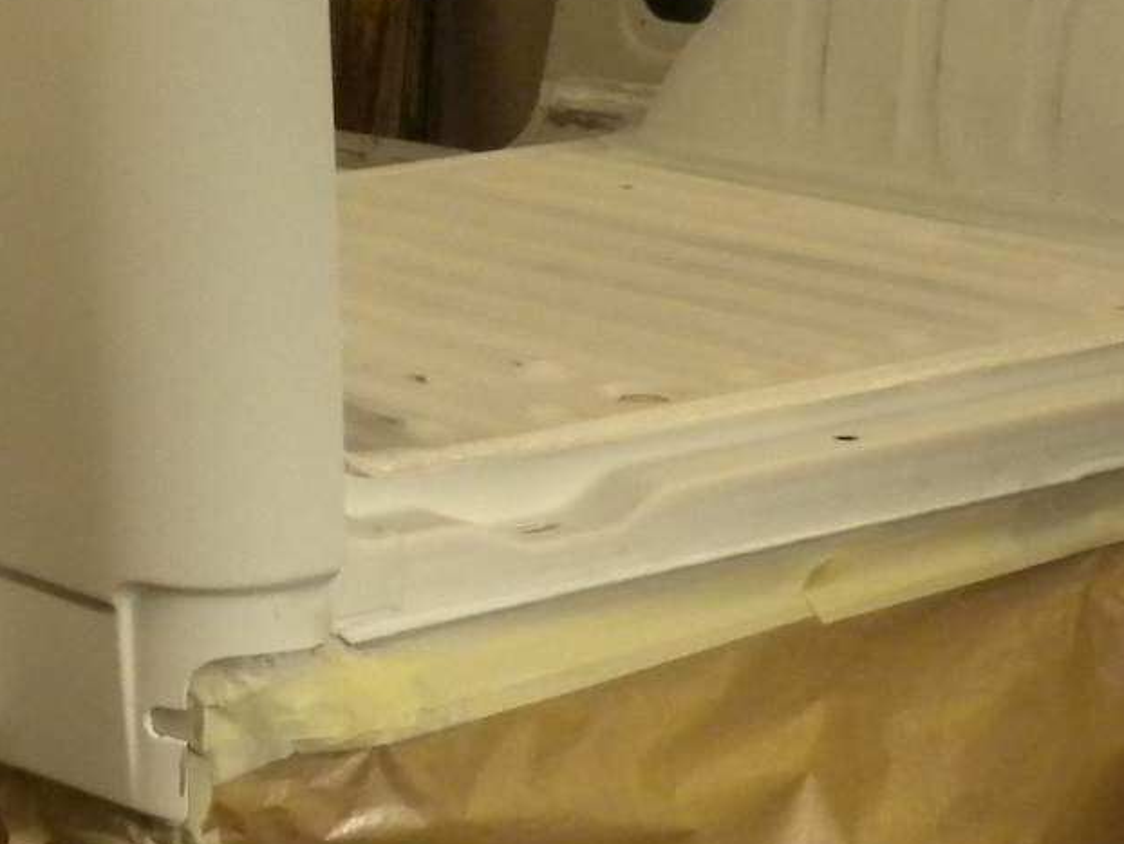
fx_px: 3508
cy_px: 493
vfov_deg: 13.7
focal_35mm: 108
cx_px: 343
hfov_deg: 18.1
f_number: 3.1
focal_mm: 6.3
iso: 400
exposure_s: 1/582
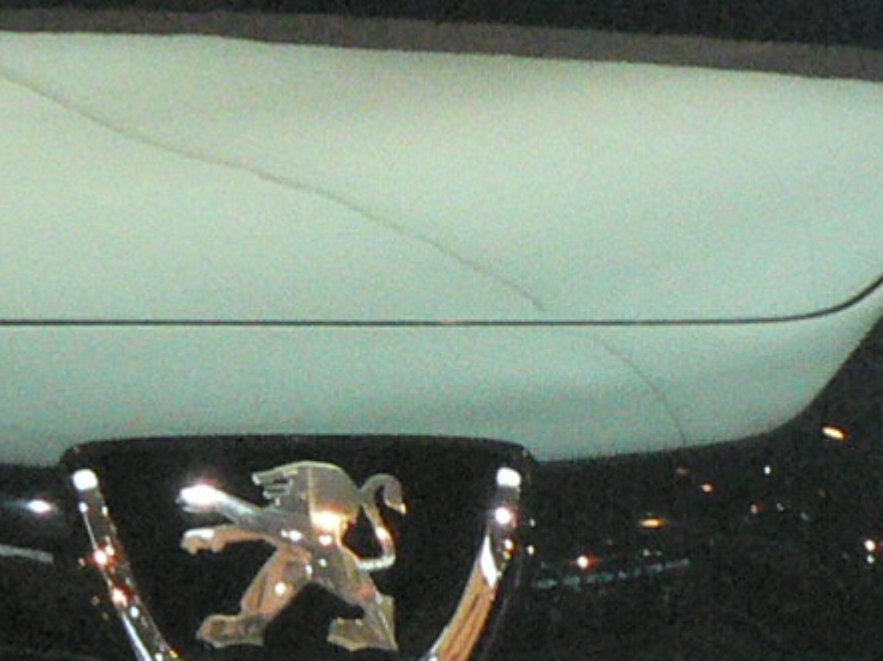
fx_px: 12288
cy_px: -46
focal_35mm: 482
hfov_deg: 4.1
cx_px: 202
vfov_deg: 3.1
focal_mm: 17.3
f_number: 3.2
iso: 400
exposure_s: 1/100
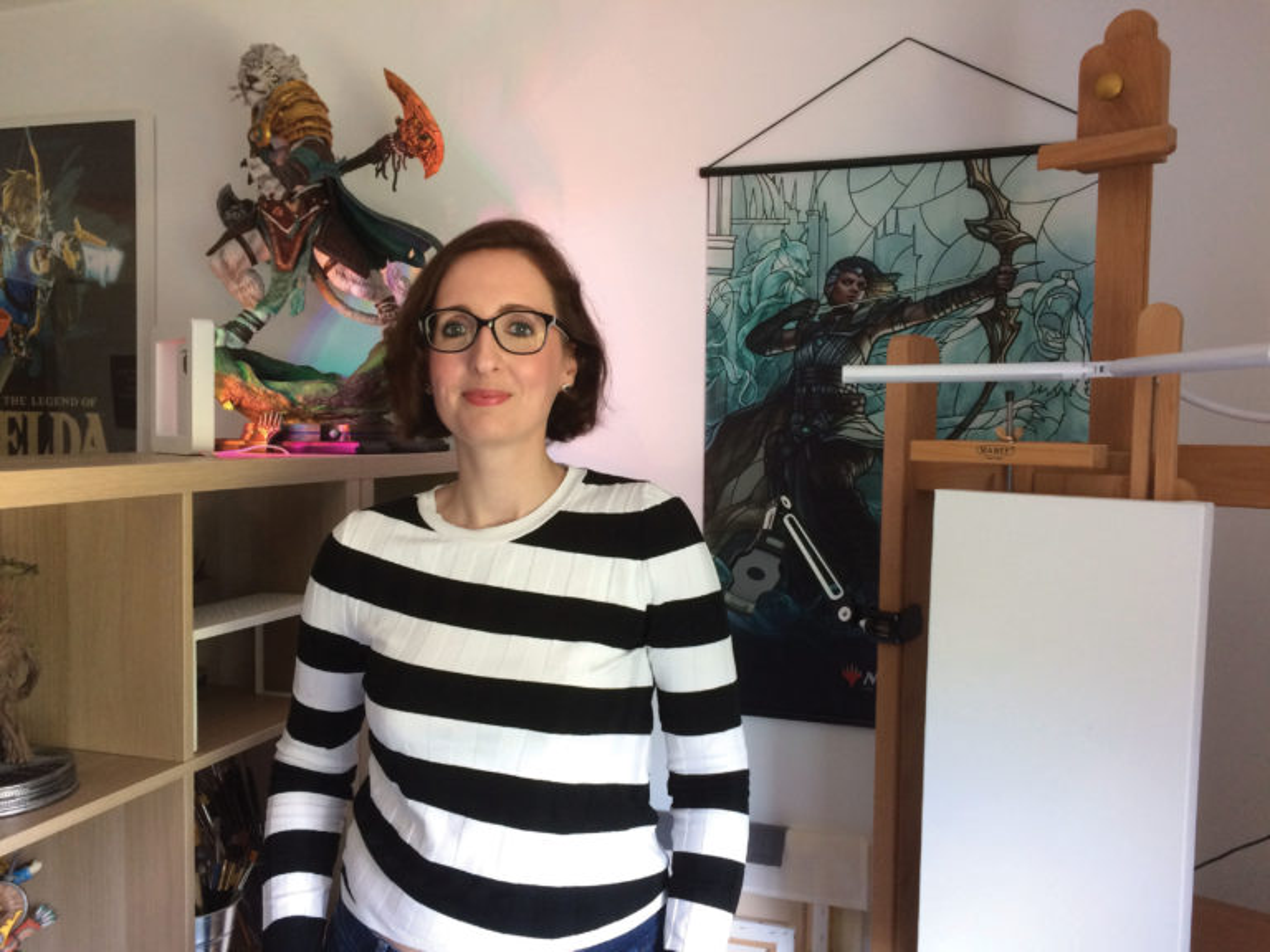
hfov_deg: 61.7
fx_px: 1064
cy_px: 476
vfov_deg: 48.2
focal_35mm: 29
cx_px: 635
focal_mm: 4.15
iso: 160
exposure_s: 1/33
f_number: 2.2
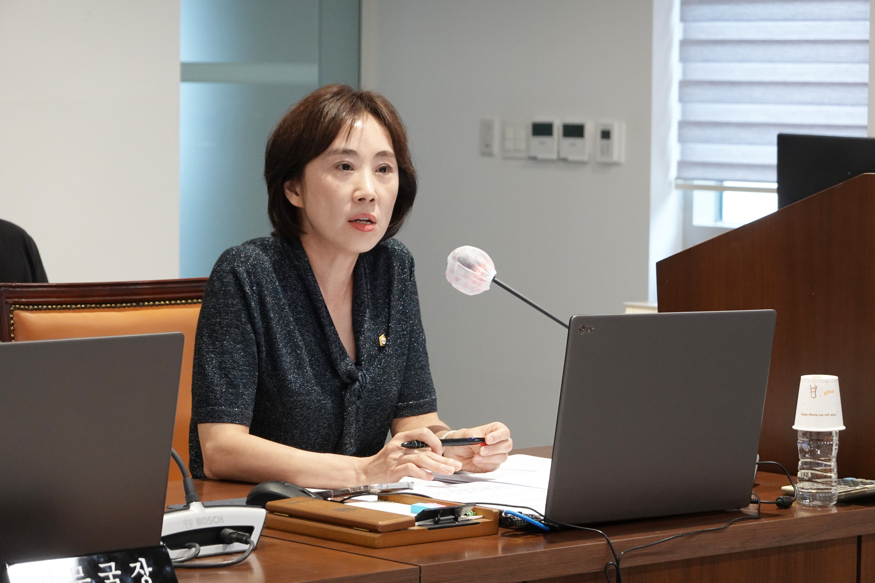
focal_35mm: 122
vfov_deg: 11.2
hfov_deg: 16.8
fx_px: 2965
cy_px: 292
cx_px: 438
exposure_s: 1/50
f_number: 4.5
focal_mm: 44.38
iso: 800
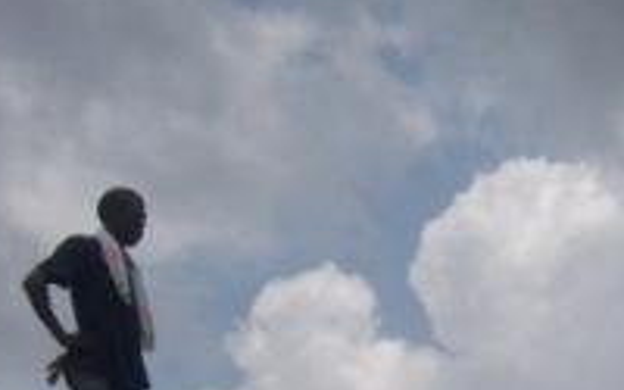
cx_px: 655
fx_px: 2619
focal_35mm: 154
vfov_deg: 8.5
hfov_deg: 13.4
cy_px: 306
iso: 140
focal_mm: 10.8
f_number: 6.8
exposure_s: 1/1014
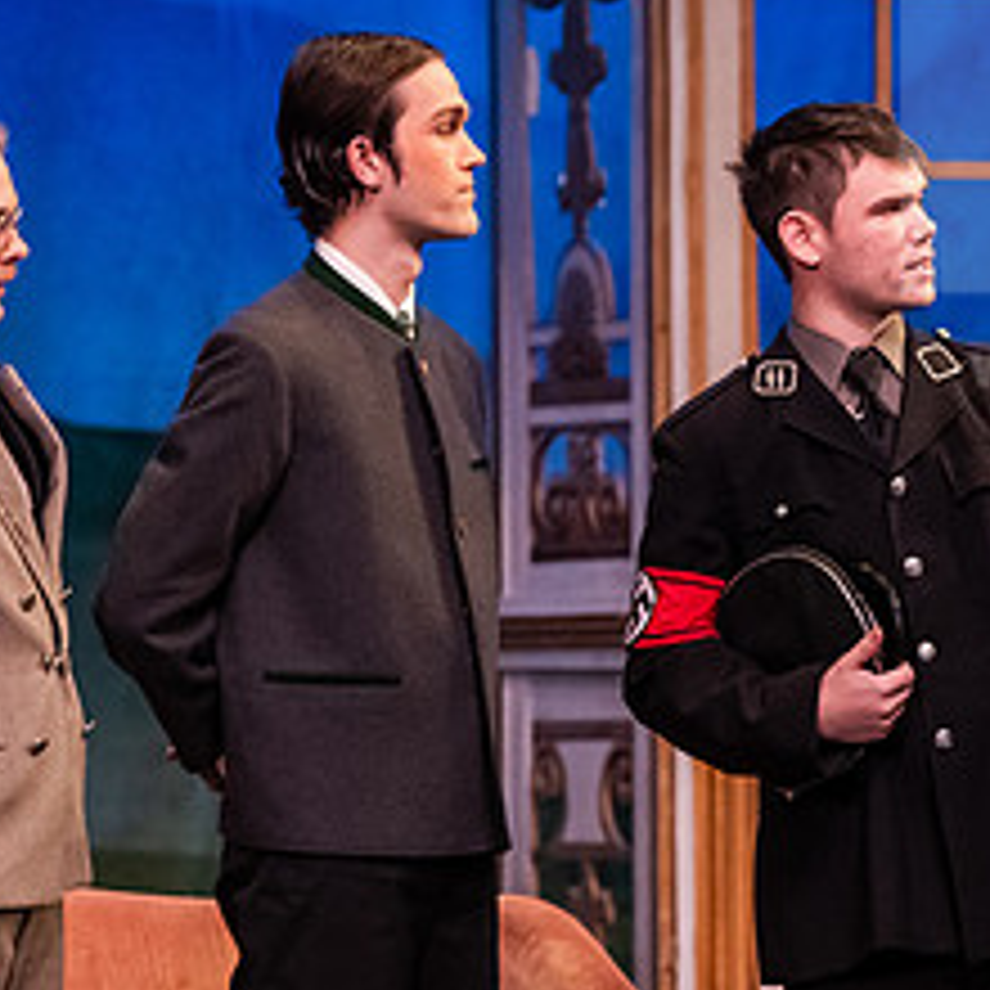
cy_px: 461
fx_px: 11260
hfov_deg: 5.0
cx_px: 765
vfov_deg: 5.0
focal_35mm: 348
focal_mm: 155
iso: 4000
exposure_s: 1/250
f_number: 3.2
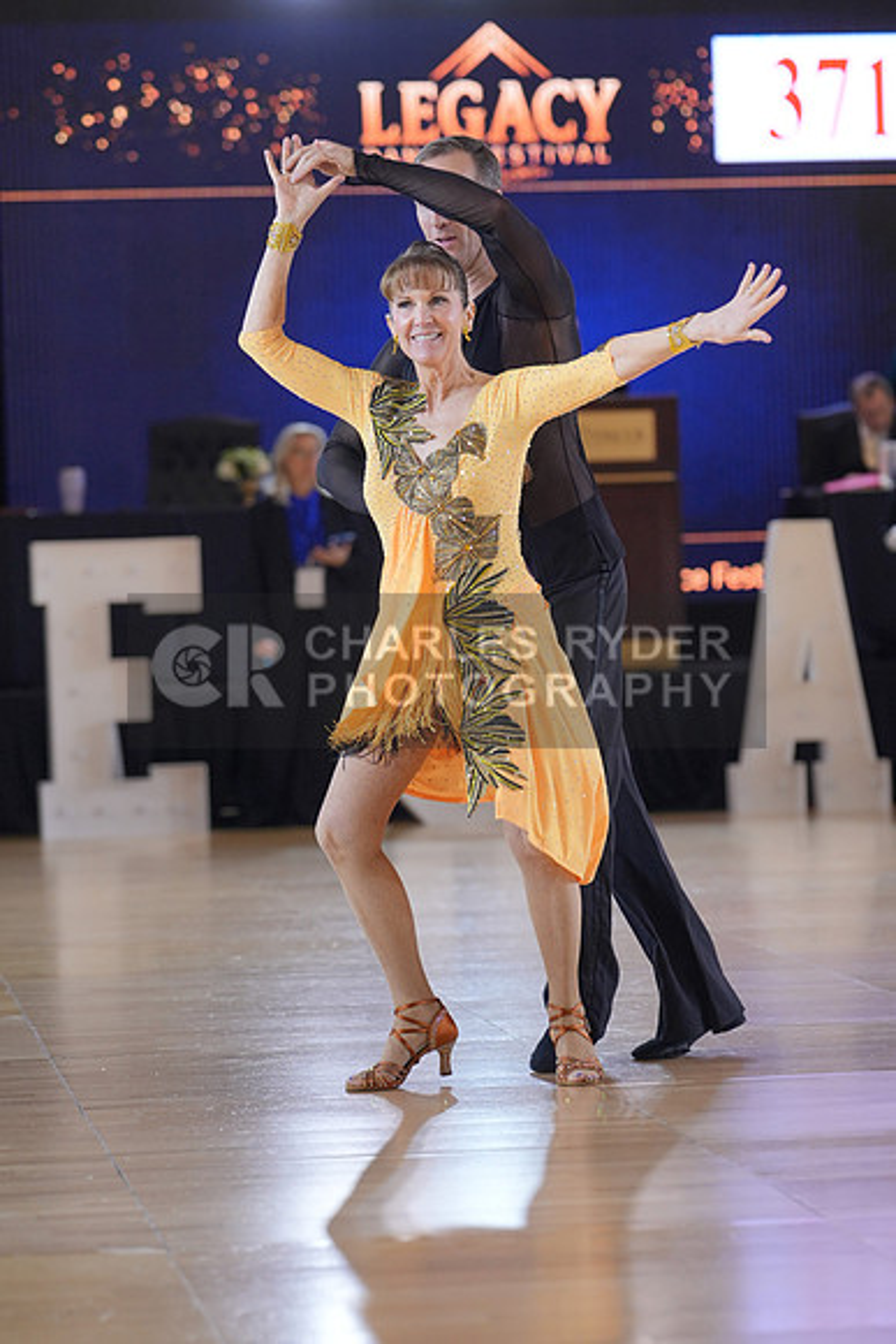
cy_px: 672
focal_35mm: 120
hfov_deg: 11.4
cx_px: 448
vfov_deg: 17.1
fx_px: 4477
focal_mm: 80
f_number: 2
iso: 800
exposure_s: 1/500
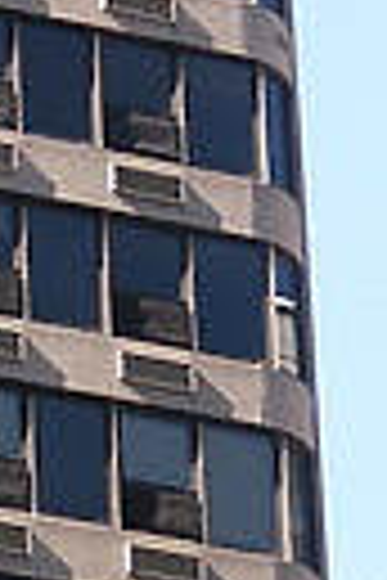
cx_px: -360
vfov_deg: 4.8
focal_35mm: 425
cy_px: 153
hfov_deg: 3.2
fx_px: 6853
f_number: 3.6
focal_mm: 17.58
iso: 64
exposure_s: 1/250
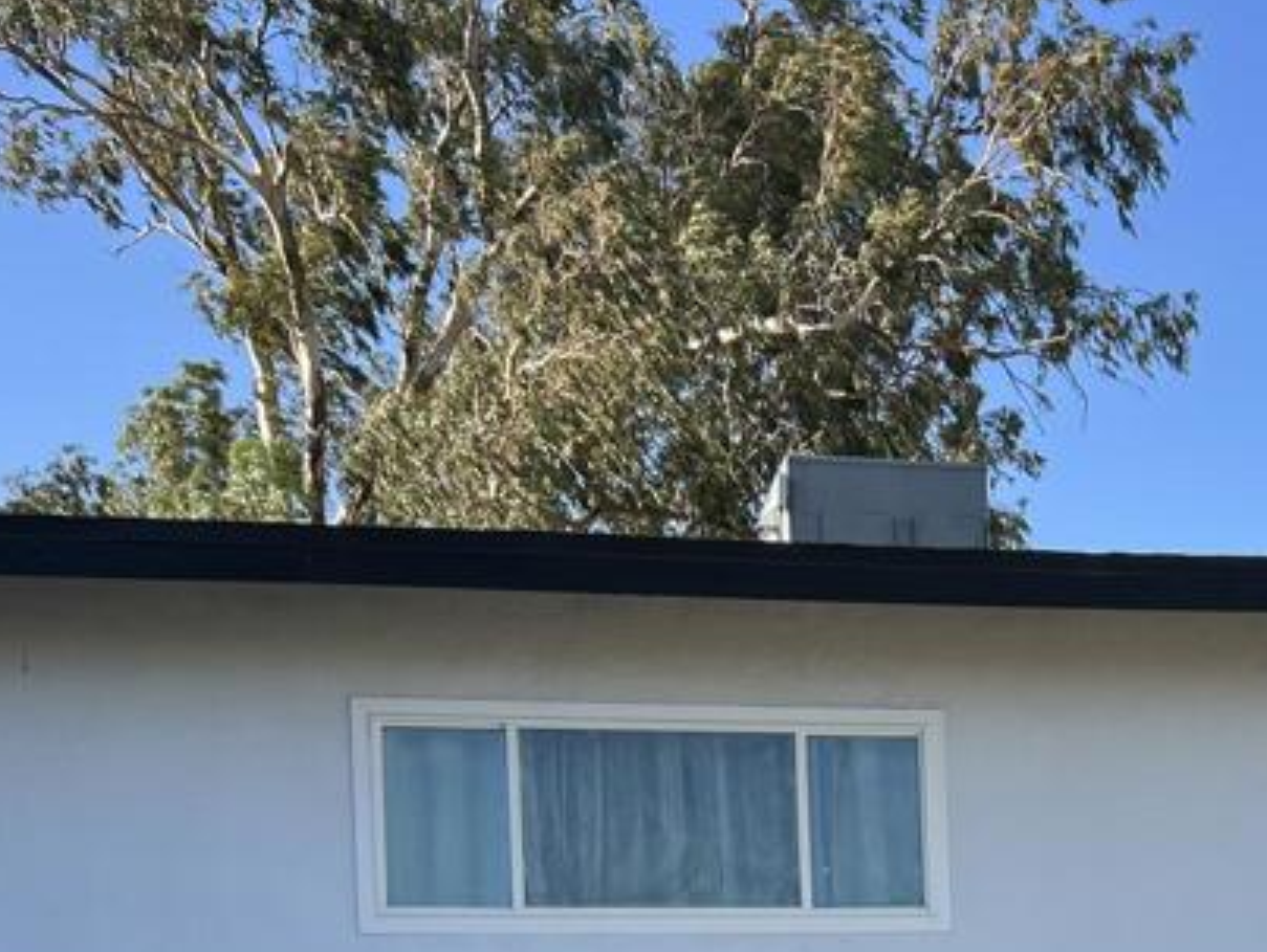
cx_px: 1091
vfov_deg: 20.6
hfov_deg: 28.4
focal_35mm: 66
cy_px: 1194
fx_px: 2418
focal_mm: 5.7
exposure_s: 1/1645
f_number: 1.5
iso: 50
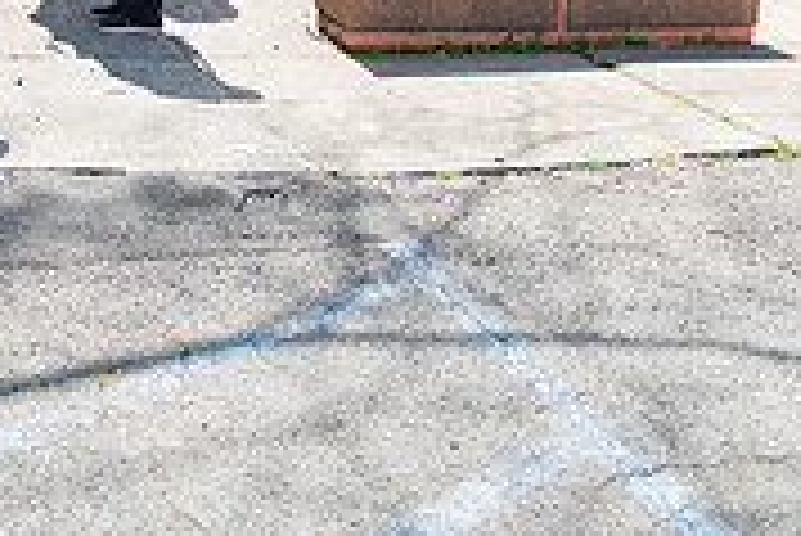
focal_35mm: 78
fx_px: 1737
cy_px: -257
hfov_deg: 25.9
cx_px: 324
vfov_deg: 16.1
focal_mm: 24
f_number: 4
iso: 200
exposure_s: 1/1600
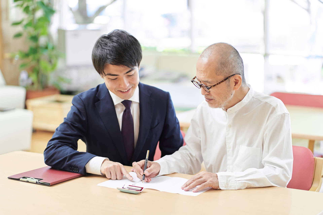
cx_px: 162
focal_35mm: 85
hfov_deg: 23.9
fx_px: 763
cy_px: 108
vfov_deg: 16.1
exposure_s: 1/125
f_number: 2
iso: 160
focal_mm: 85
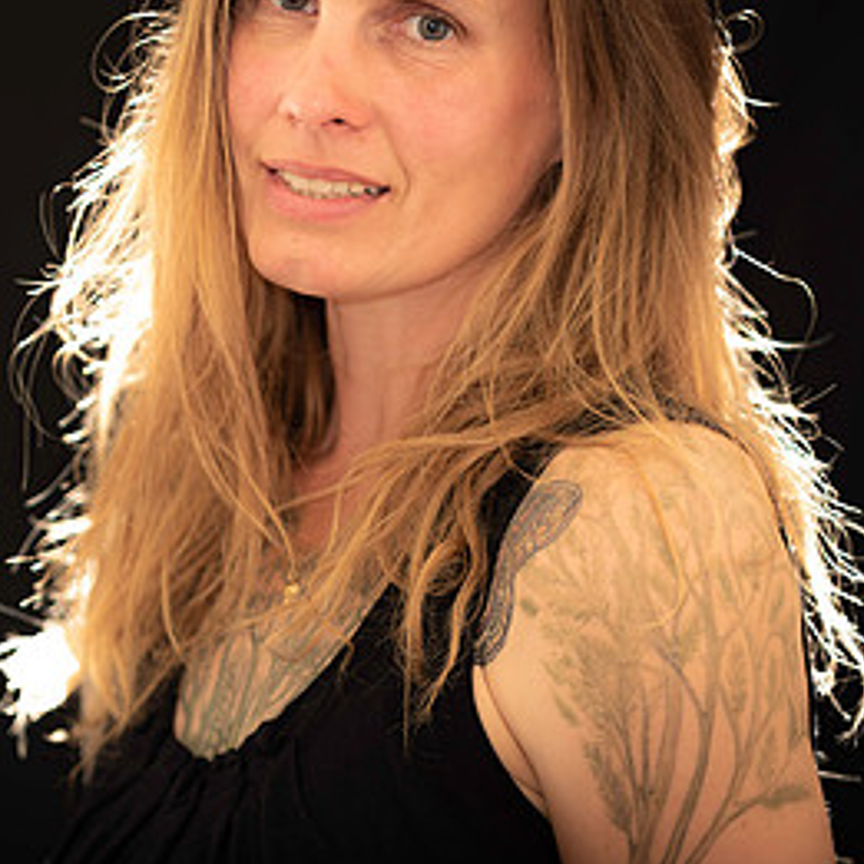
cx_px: 218
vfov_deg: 5.8
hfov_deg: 5.8
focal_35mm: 302
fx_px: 8528
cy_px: 240
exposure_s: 1/30
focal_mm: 160
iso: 50
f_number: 2.8
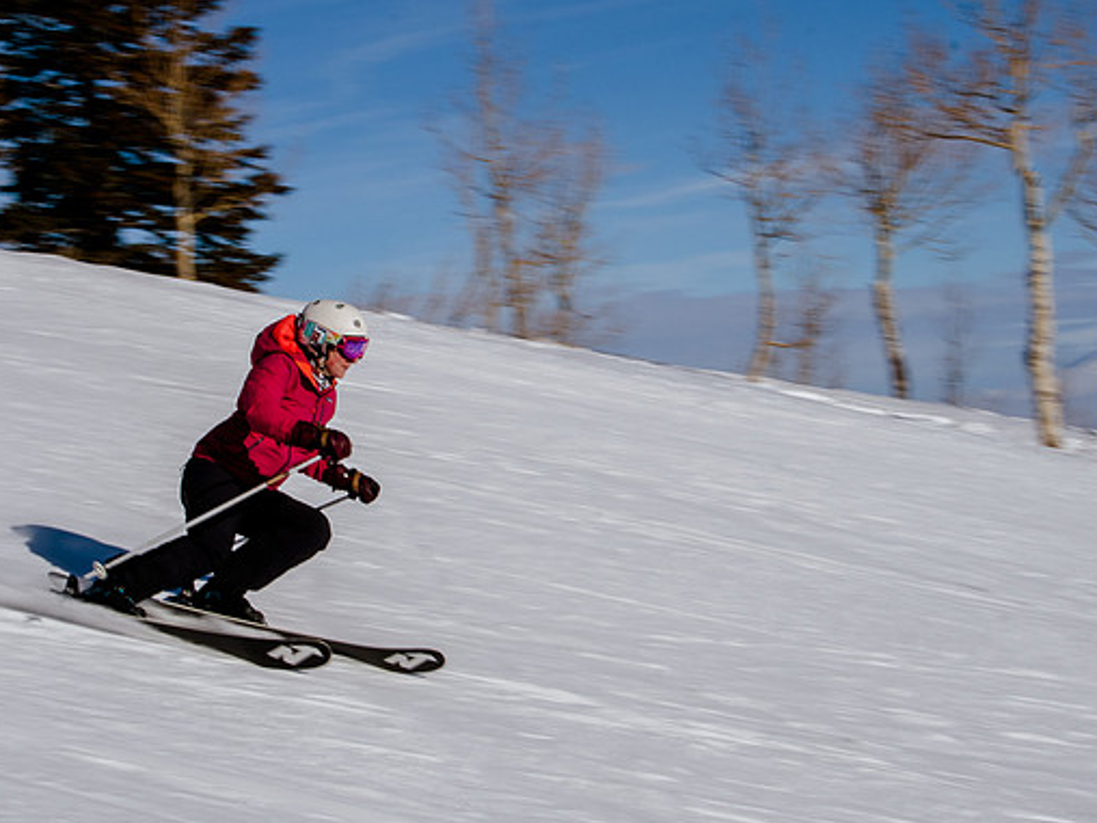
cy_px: 329
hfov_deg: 20.8
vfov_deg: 15.7
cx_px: 430
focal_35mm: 94
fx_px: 2979
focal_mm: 40
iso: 160
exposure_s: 1/200
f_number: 18
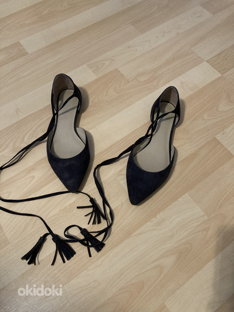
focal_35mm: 28
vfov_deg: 63.4
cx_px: 117
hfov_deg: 49.7
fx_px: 252
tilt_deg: -62.7
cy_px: 156
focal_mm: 3.99
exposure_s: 1/33
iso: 320
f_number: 1.8
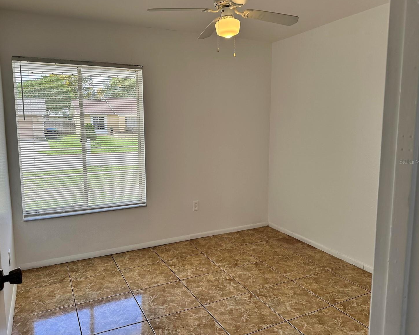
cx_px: 194
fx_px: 322
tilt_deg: -6.0
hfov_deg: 66.0
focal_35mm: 26
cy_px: 162
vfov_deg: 54.9
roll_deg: +0.3
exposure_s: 1/659
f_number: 1.78
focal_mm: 6.86
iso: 80
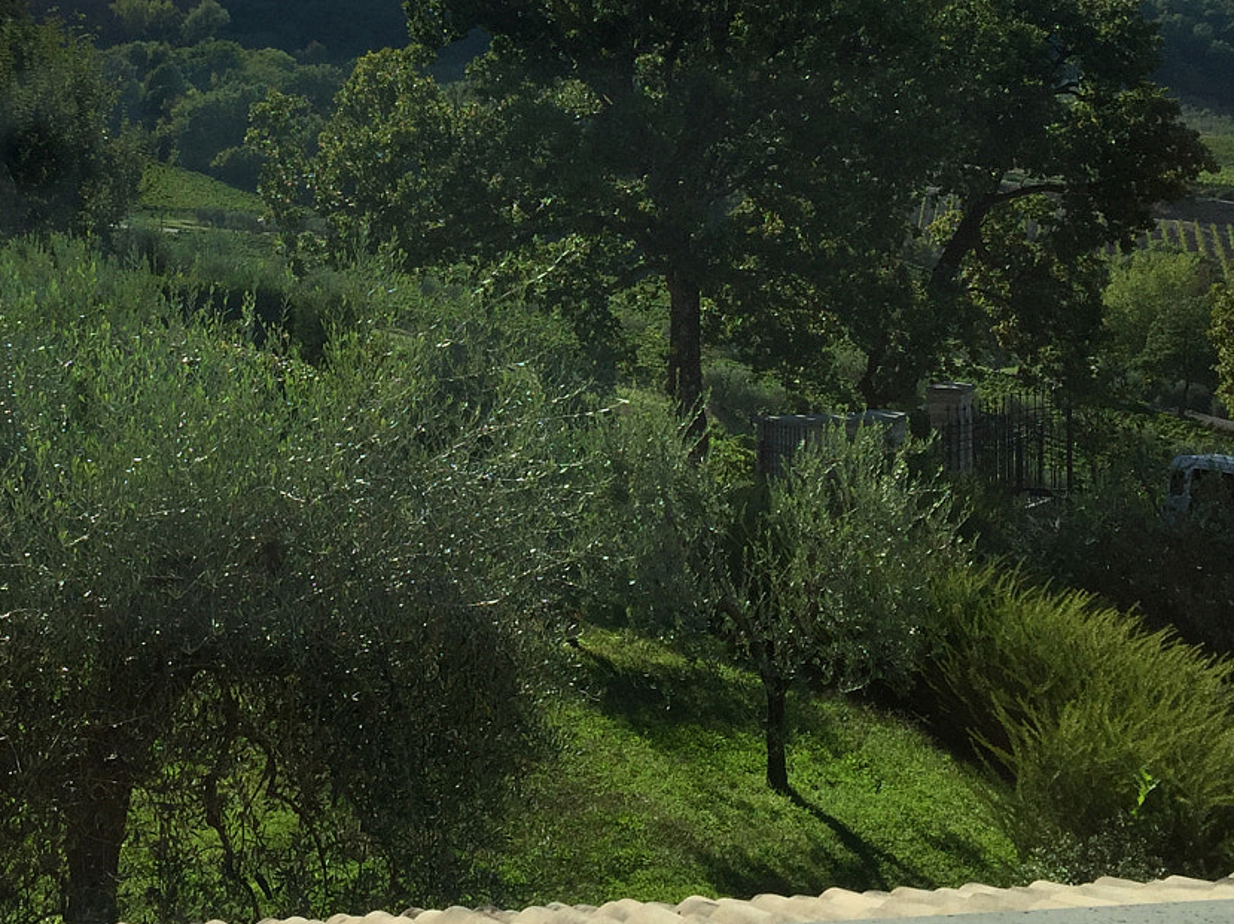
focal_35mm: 56
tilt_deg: +0.3
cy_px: 201
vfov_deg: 25.7
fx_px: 1995
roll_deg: -1.1
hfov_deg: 33.8
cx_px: 348
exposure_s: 1/1980
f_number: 2.2
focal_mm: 4.15
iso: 32
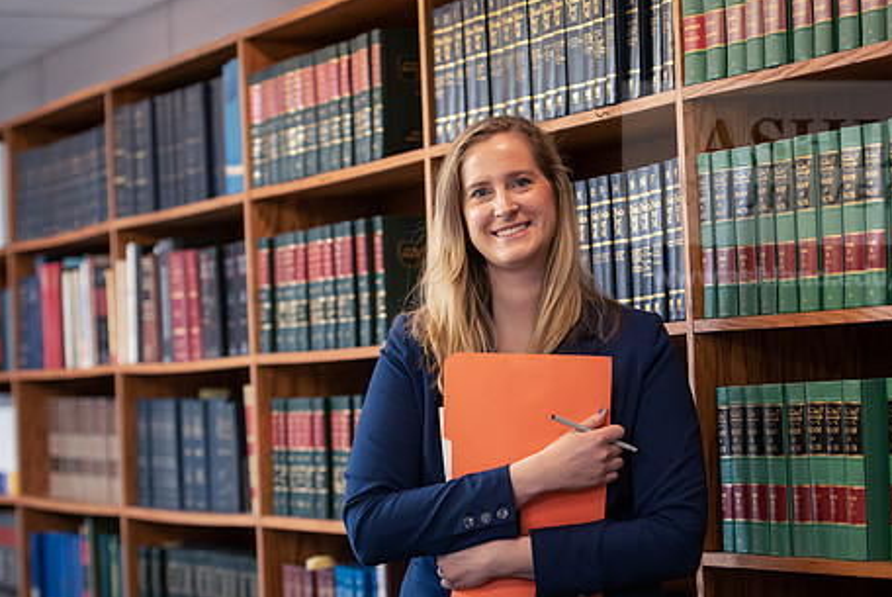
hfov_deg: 18.9
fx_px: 2679
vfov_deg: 12.7
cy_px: 318
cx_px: 563
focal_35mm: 108
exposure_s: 1/125
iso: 1000
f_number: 3.2
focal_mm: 85
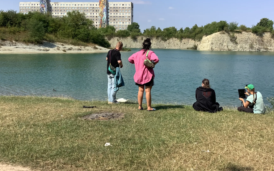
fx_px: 284
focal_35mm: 38
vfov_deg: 33.6
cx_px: 141
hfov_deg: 51.5
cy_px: 79
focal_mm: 3.3
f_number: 2.4
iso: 25
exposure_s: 1/1335
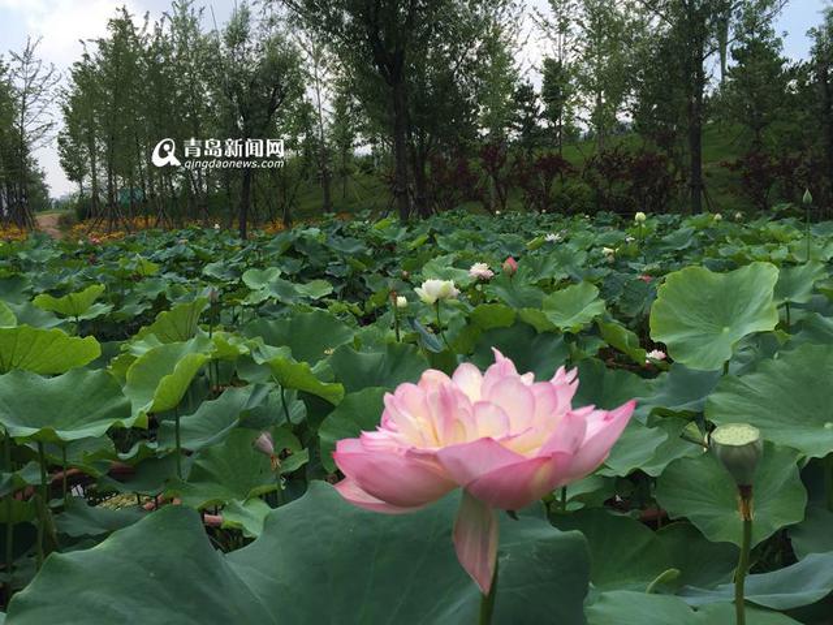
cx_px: 416
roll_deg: +0.8
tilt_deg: -5.2
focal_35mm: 29
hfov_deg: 61.7
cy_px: 312
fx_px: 698
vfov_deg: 48.2
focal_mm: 4.15
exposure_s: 1/1014
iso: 32
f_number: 2.2
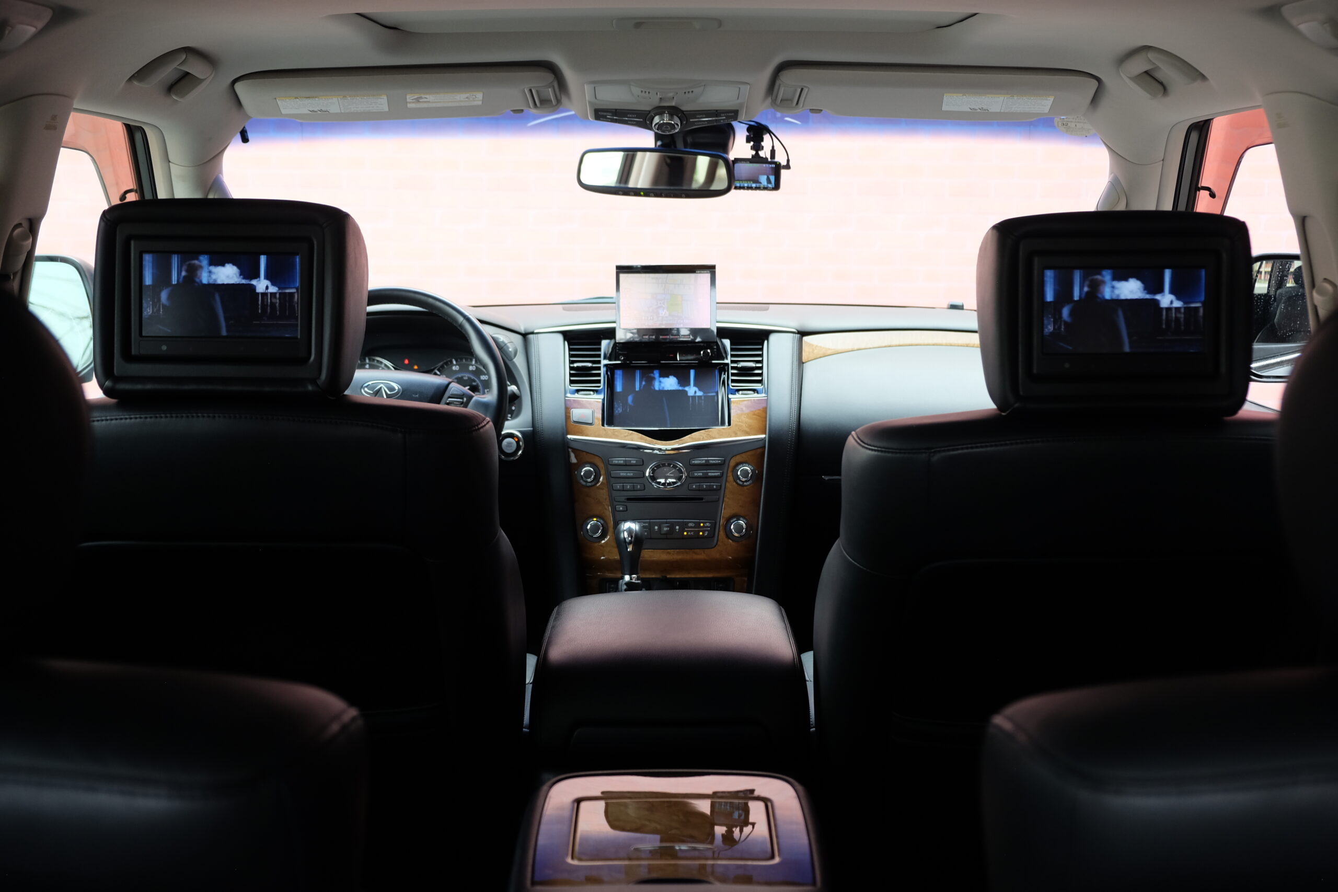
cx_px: 669
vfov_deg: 33.4
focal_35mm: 40
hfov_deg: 48.5
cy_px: 446
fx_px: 1487
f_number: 3.2
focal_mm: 26.5
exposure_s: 1/105
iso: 400
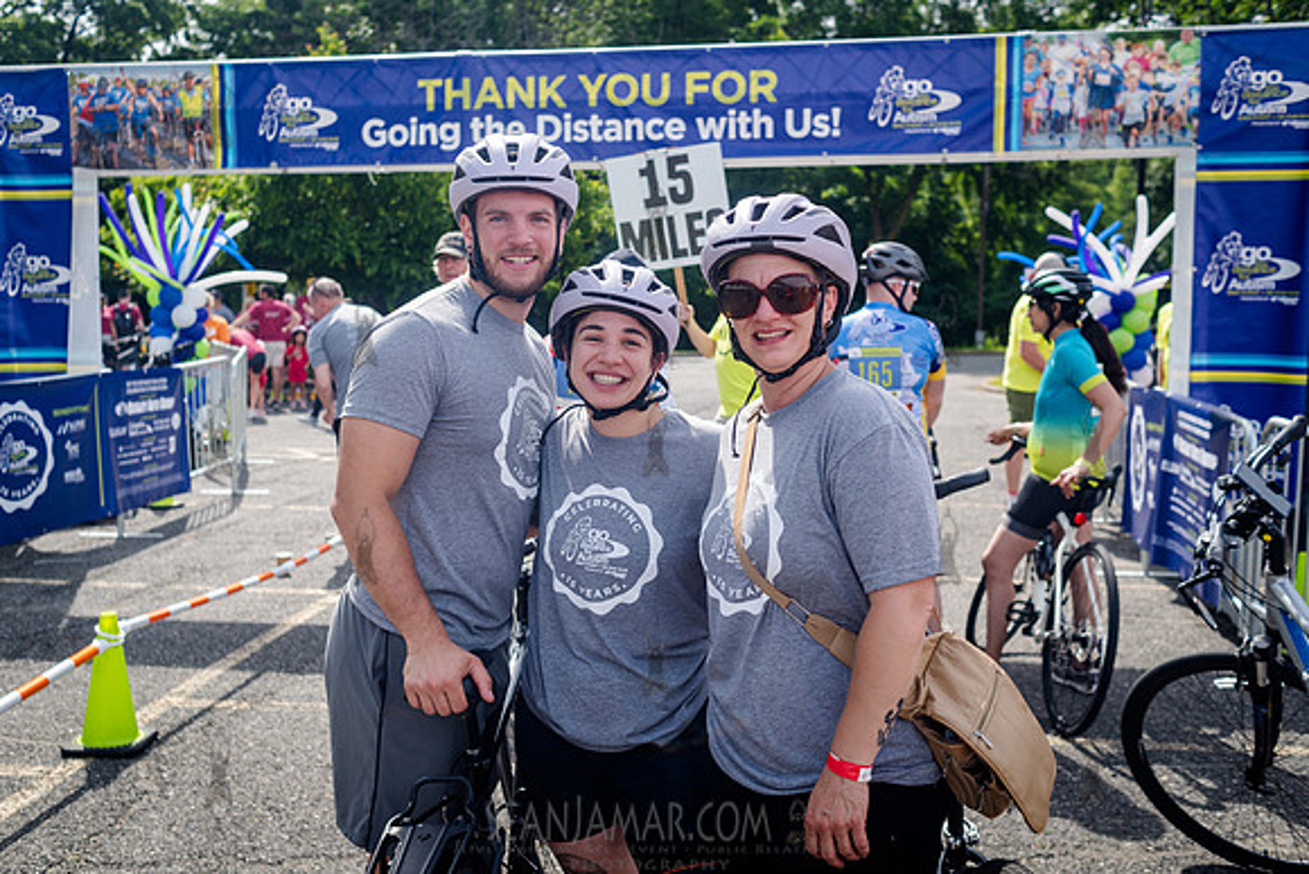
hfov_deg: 51.4
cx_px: 628
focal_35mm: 37
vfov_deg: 35.6
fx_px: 1359
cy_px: 411
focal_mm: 35
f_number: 4
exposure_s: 1/1000
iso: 200
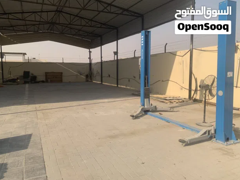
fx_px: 187
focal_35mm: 27
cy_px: 90
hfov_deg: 65.3
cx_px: 116
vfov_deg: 51.4
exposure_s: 1/2075
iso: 25
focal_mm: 4.25
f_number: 1.8
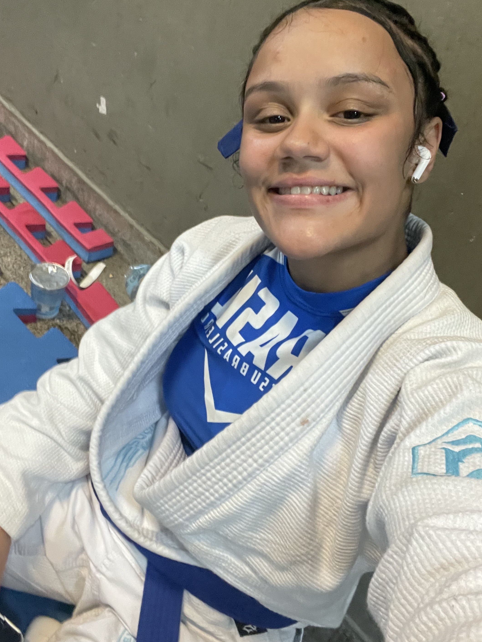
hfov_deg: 42.9
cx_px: 228
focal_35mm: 33
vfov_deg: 55.2
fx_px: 613
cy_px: 288
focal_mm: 2.71
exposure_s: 1/30
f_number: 2.2
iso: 640
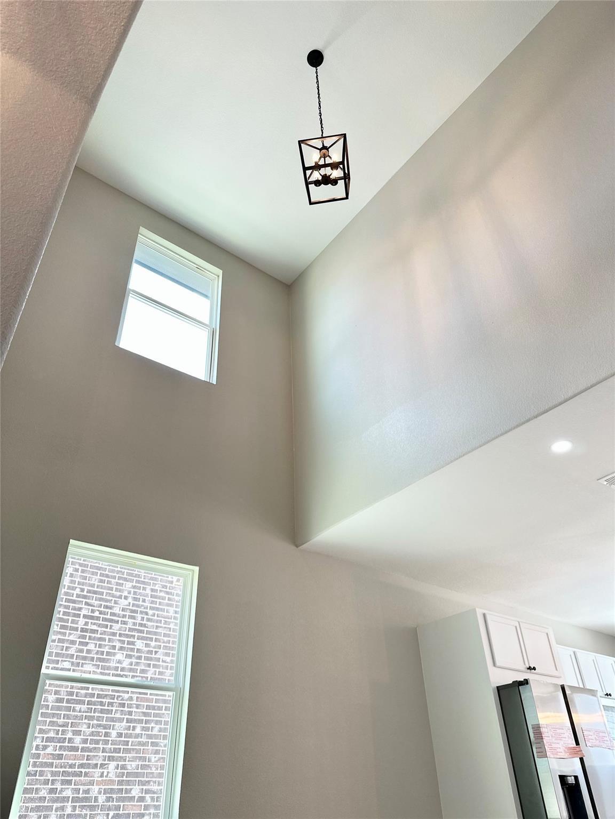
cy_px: 410
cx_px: 308
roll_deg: +2.4
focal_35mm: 24
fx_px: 569
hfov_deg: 56.8
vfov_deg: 71.6
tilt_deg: +35.8
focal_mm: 6.86
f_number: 1.78
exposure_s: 1/161
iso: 100
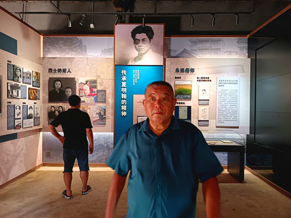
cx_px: 146
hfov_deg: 71.6
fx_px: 202
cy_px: 109
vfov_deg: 56.8
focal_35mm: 24
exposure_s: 1/24
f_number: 1.75
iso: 1742
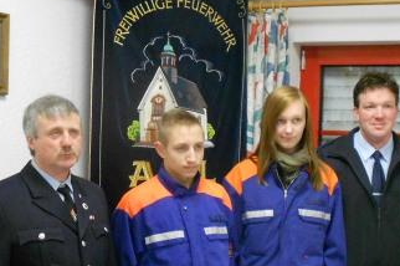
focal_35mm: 42
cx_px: 209
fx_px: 466
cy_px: 198
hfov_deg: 46.4
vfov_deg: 31.3
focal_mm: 5.1
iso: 400
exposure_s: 1/20
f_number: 3.4
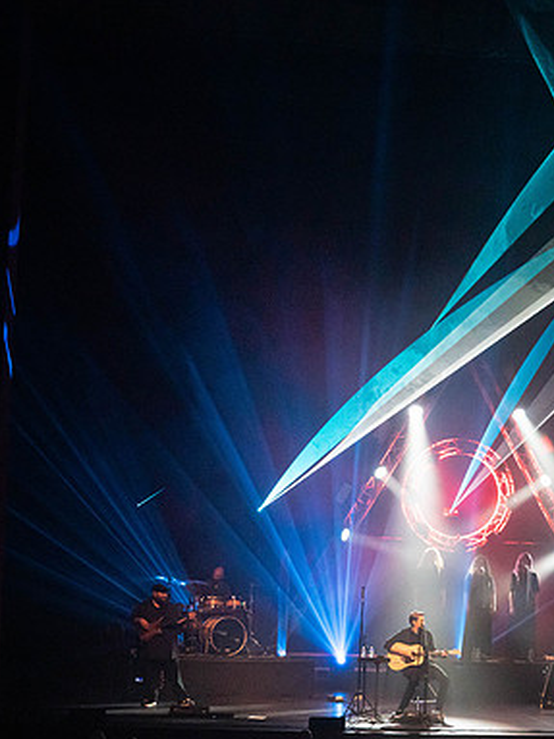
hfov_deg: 14.3
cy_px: 371
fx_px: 2178
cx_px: 513
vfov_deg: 19.3
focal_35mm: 102
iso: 8000
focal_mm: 70
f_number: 5.6
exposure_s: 1/250
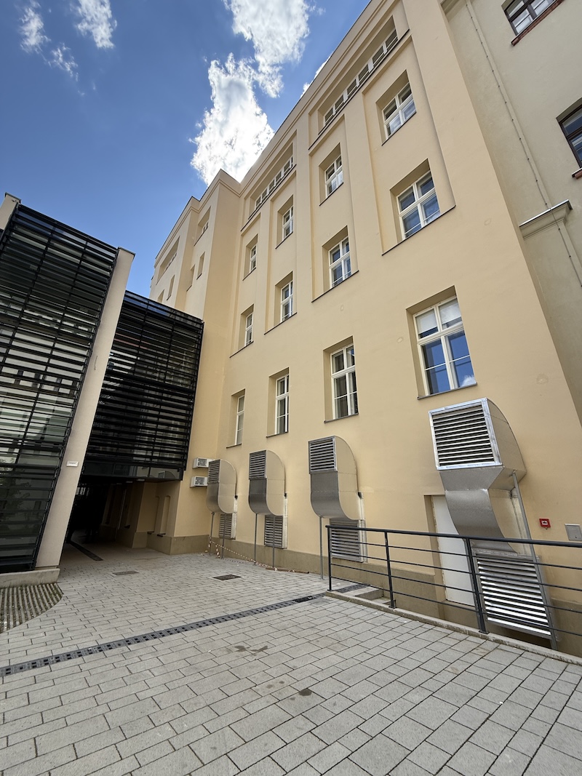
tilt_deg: +21.4
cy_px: 388
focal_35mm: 14
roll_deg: +0.3
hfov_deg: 85.7
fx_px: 314
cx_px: 291
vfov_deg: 102.1
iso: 50
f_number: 2.2
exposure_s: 1/942
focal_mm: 2.22
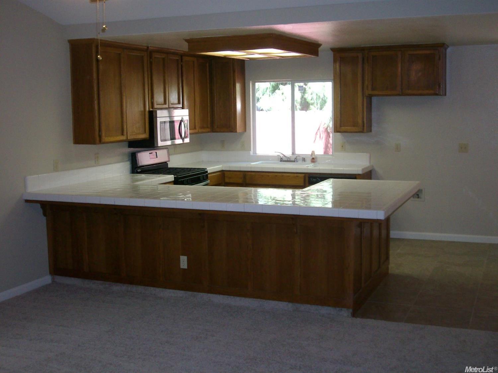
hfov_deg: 42.1
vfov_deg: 32.2
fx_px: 647
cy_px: 186
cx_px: 249
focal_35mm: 45
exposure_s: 1/47.1
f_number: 3.1
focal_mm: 7.46
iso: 152
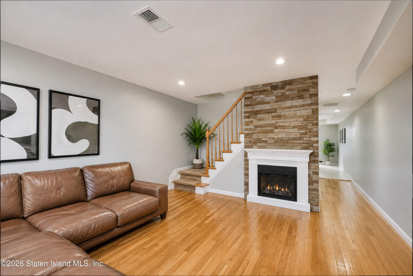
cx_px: 206
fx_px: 172
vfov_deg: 77.3
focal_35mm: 15
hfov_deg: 100.4
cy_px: 138
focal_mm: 10
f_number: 8
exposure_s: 1/60
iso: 2000
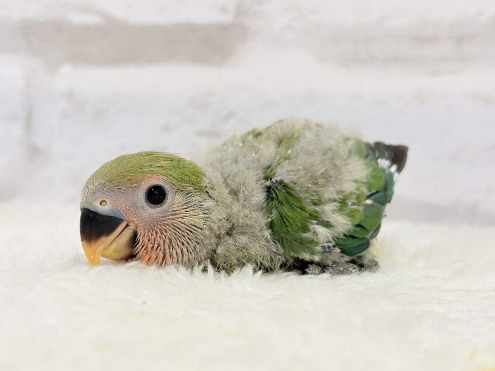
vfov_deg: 28.0
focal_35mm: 52
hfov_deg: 36.8
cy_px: 186
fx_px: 744
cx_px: 248
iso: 125
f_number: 1.6
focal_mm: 5.96
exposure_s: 1/100
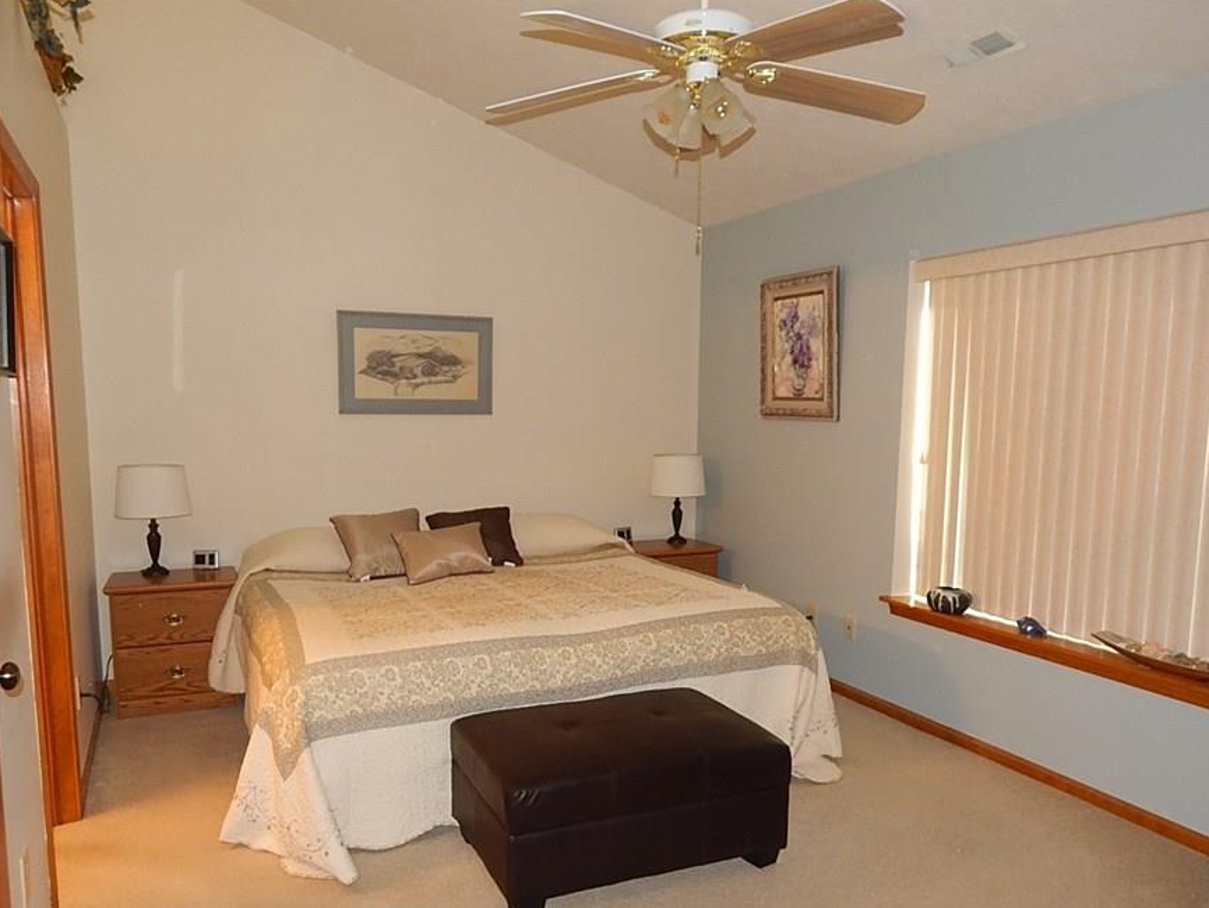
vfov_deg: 52.8
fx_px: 908
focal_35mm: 26
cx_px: 586
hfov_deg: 67.3
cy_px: 531
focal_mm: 4
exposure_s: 1/30
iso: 200
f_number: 3
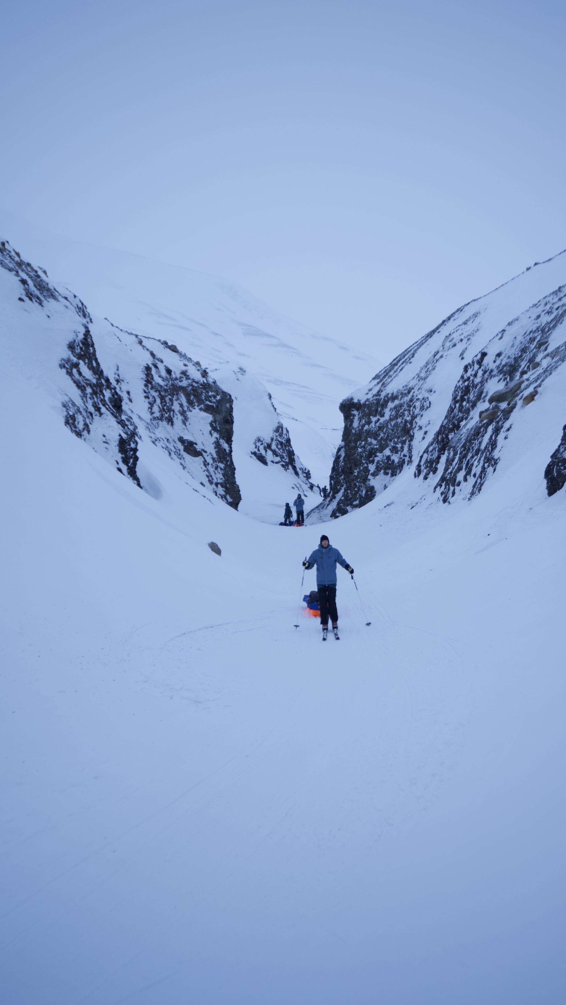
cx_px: 315
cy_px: 505
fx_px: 987
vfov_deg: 54.0
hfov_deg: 32.0
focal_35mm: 37
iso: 500
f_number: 2.8
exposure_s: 1/200
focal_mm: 35
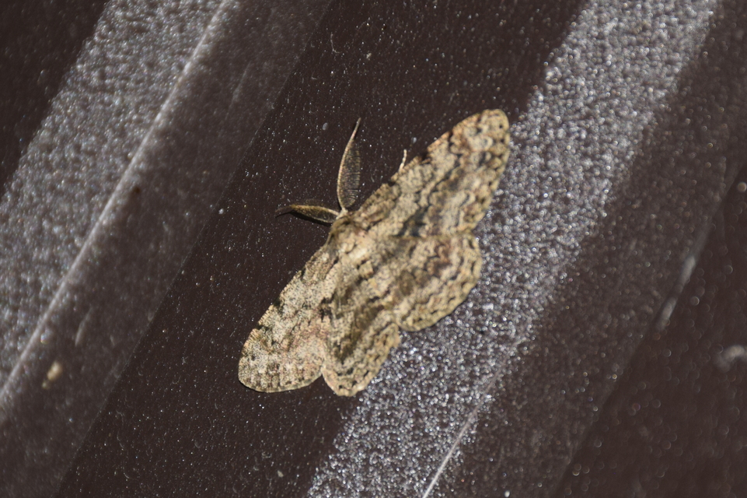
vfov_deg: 6.5
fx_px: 4356
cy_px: 249
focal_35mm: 210
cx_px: 374
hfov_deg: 9.8
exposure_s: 1/60
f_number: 7.1
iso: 320
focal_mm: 140
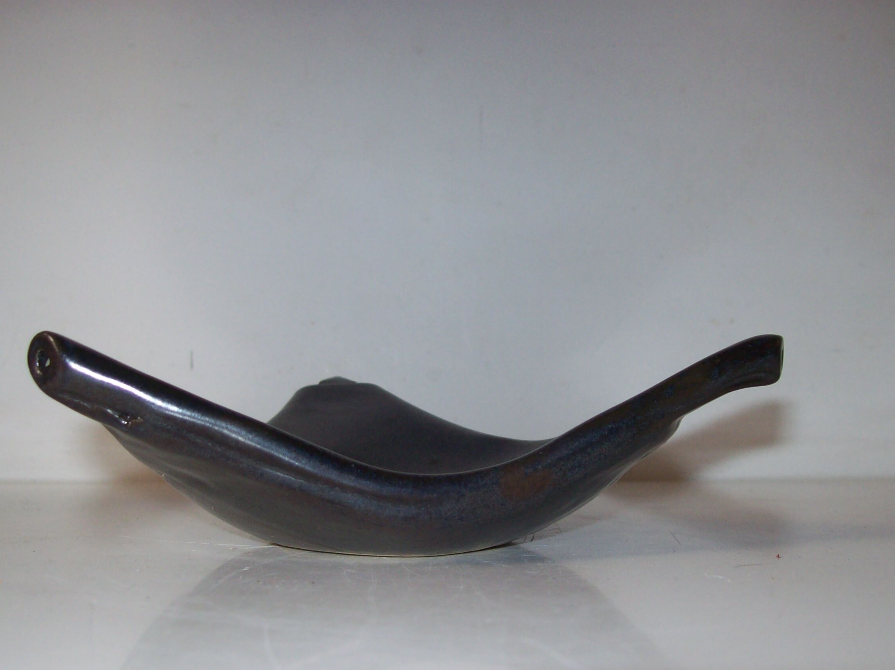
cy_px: 409
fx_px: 1163
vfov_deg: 32.1
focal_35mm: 45
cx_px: 420
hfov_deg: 42.1
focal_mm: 6
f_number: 2.7
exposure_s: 1/64
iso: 80
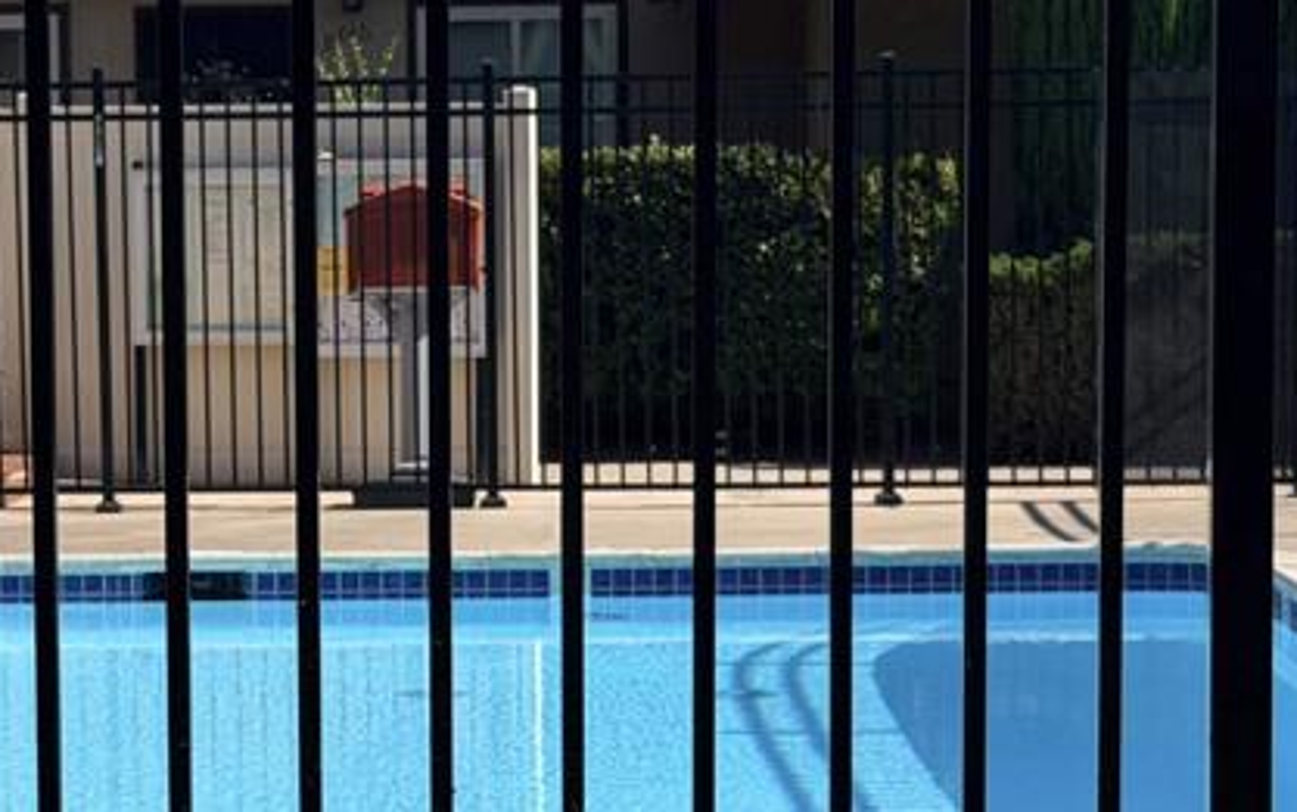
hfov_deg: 16.6
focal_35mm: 125
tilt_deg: -7.1
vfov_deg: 10.5
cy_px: 594
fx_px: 4420
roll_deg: +0.9
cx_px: 342
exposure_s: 1/7143
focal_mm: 6.76
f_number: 1.78
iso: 64
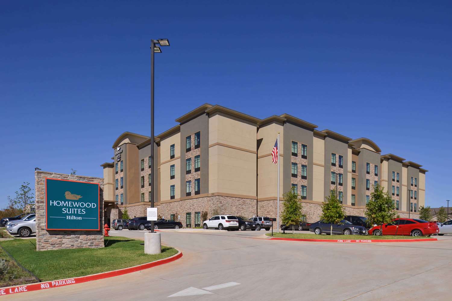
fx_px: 301
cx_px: 226
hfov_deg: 73.7
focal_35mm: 24
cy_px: 150
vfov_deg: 53.2
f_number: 8
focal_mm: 24
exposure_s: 1/1000
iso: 100
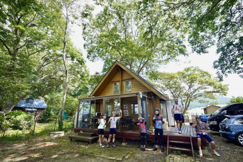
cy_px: 81
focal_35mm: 16
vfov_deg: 72.0
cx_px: 122
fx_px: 111
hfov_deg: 95.0
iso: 125
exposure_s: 1/800
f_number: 1.8
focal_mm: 11
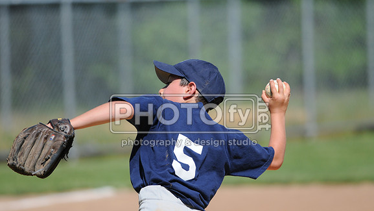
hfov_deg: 4.6
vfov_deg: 2.6
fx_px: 4692
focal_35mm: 473
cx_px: 187
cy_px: 118
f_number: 4
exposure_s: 1/2000
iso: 200
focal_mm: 300
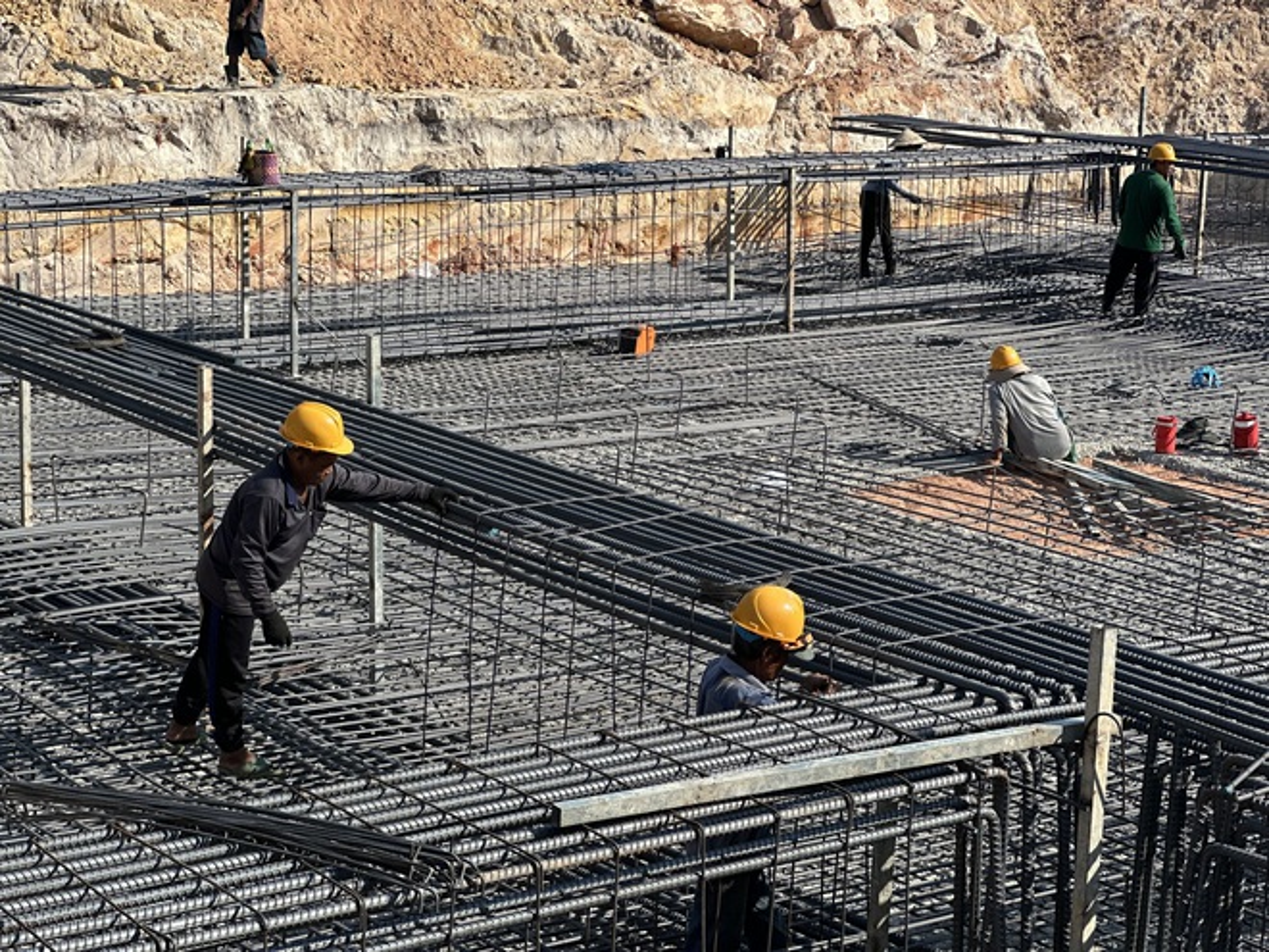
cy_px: 476
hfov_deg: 25.3
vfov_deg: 19.1
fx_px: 2823
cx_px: 634
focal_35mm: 77
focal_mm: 9
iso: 32
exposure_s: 1/573
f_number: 2.8
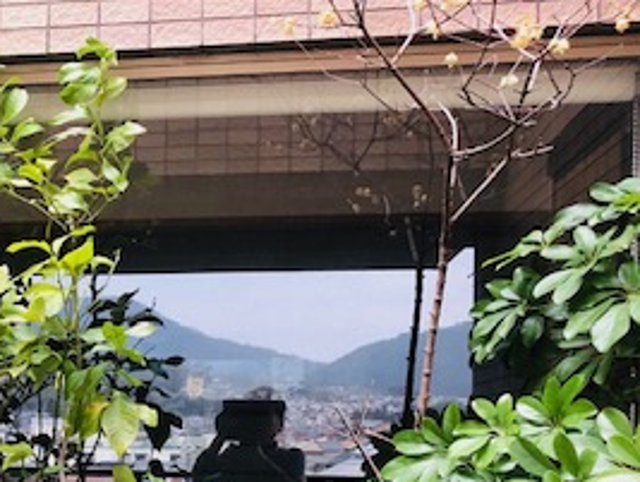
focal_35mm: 67
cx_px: -50
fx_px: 1240
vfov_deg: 21.5
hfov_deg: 26.8
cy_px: 422
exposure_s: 1/30
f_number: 1.8
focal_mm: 3.99
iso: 40
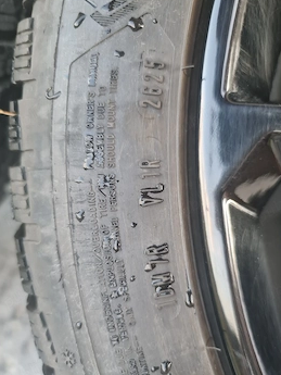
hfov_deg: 48.2
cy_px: 210
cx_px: 144
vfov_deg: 61.5
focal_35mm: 29
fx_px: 314
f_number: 1.8
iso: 250
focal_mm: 7
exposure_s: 1/50
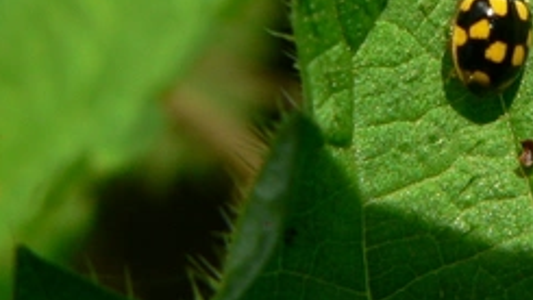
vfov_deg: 6.8
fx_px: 2531
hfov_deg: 11.9
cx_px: 498
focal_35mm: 179
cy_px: 39
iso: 80
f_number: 4
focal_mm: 10.5
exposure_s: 1/320
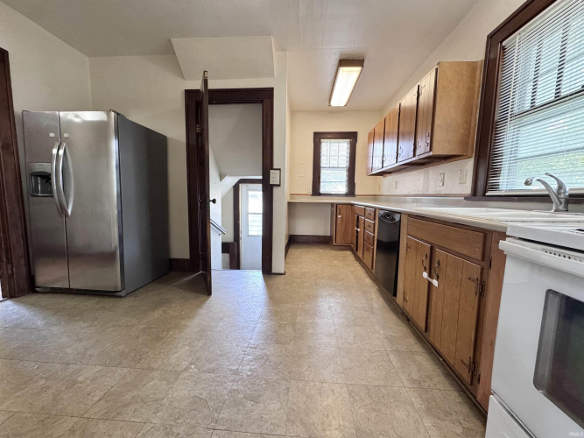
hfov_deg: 102.1
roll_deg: -0.9
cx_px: 292
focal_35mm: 14
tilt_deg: -6.5
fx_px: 236
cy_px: 219
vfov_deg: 85.7
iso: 320
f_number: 2.2
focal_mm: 2.22
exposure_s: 1/60
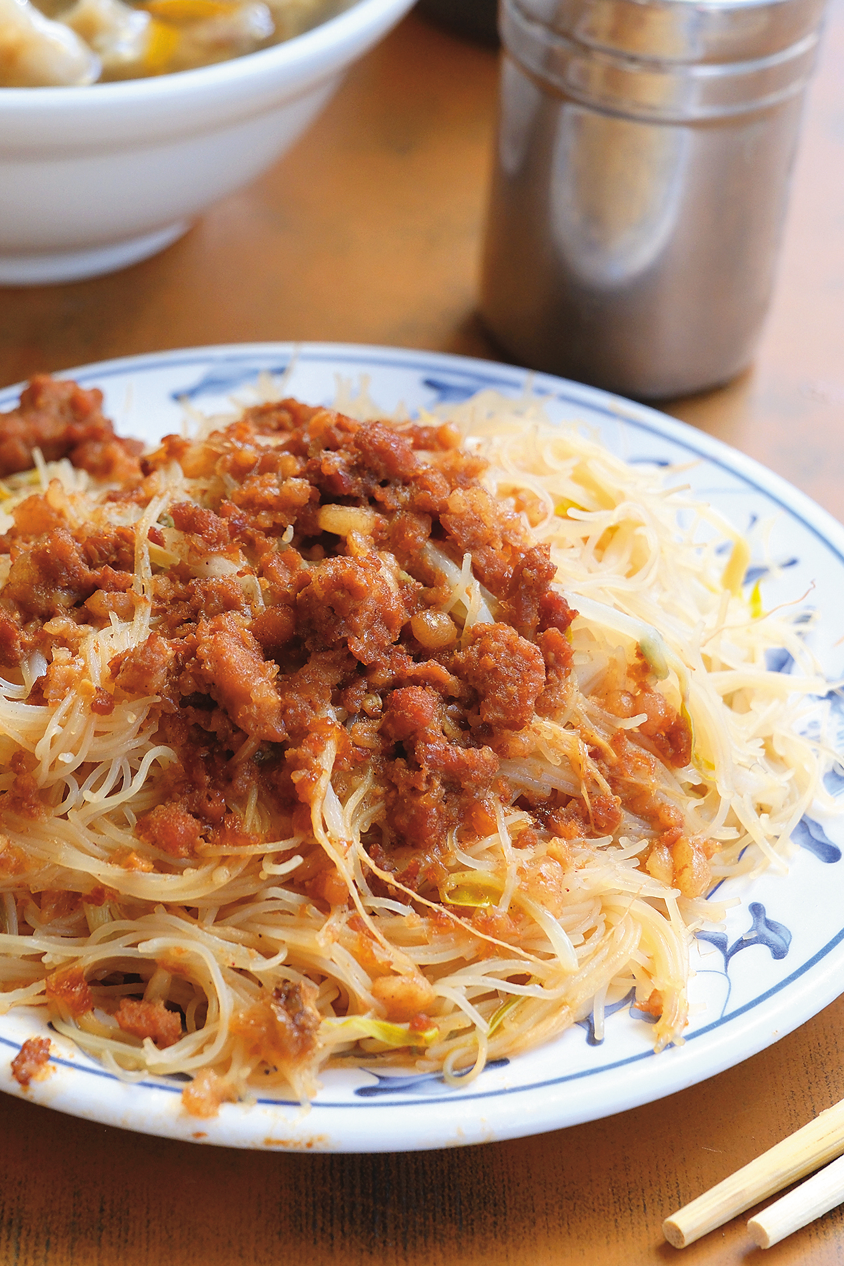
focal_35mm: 105
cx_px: 296
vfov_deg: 19.4
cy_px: 442
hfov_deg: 13.0
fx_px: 3691
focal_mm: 50
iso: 500
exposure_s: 1/280
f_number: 5.6
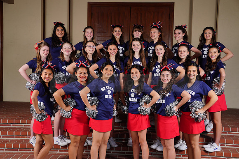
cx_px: 120
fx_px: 418
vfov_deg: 21.6
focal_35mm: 63
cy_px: 80
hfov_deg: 31.9
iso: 200
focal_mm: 63
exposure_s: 1/200
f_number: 6.3
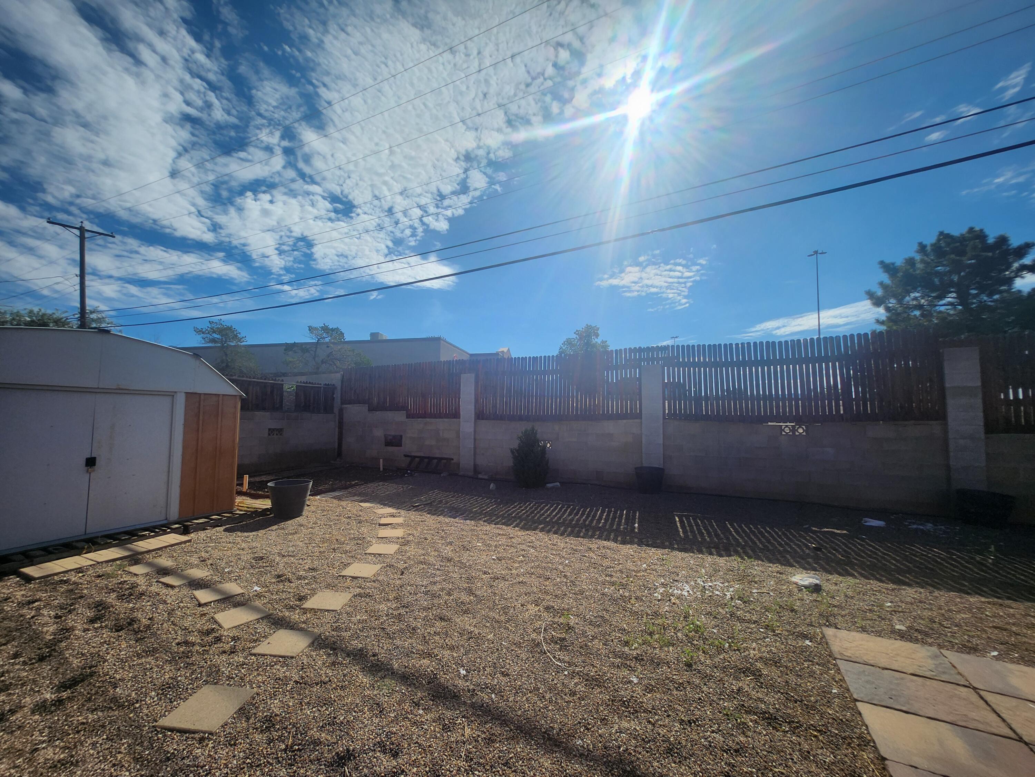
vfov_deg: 89.9
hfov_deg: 106.2
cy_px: 388
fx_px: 389
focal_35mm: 13
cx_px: 518
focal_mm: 1.74
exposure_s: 1/3233
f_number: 2.2
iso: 32
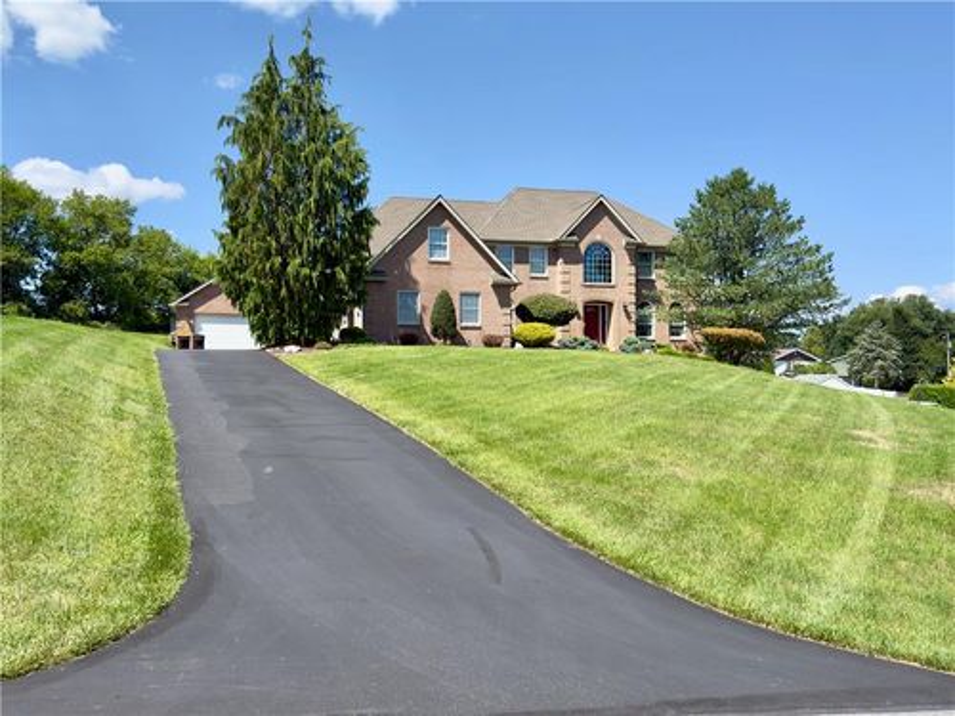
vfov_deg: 56.8
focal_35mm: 24
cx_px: 478
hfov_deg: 71.6
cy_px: 358
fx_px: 662
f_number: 1.78
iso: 64
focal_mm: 6.76
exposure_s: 1/3257
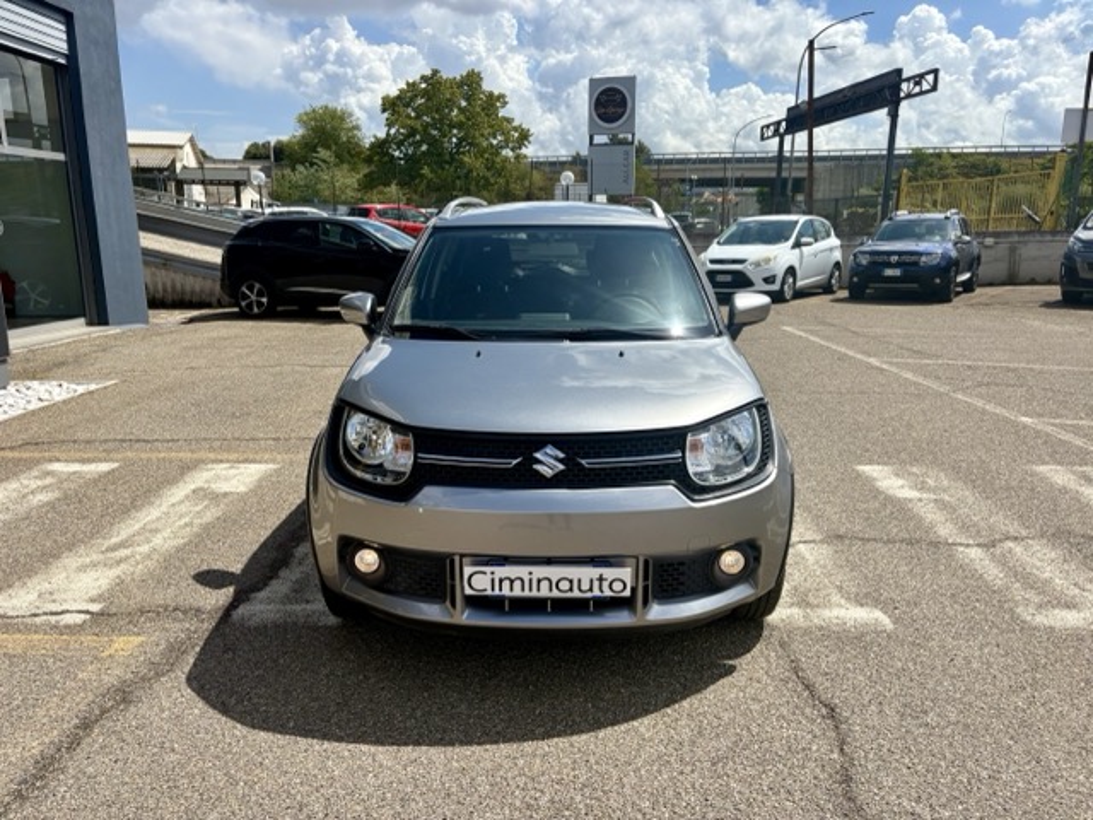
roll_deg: +0.7
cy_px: 410
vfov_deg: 53.1
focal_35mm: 26
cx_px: 546
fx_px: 821
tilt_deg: -12.7
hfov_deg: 67.3
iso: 64
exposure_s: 1/6993
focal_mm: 5.96
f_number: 1.6
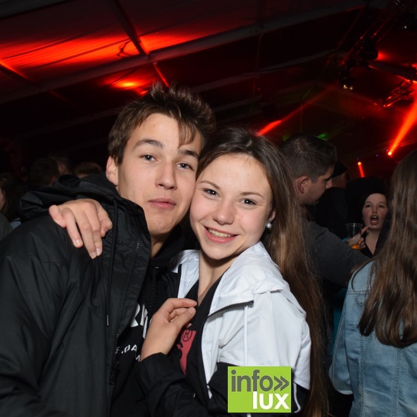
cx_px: 260
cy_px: 204
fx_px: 586
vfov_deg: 39.2
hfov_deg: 38.9
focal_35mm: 43
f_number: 3.8
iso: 1600
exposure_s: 1/40
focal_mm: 22
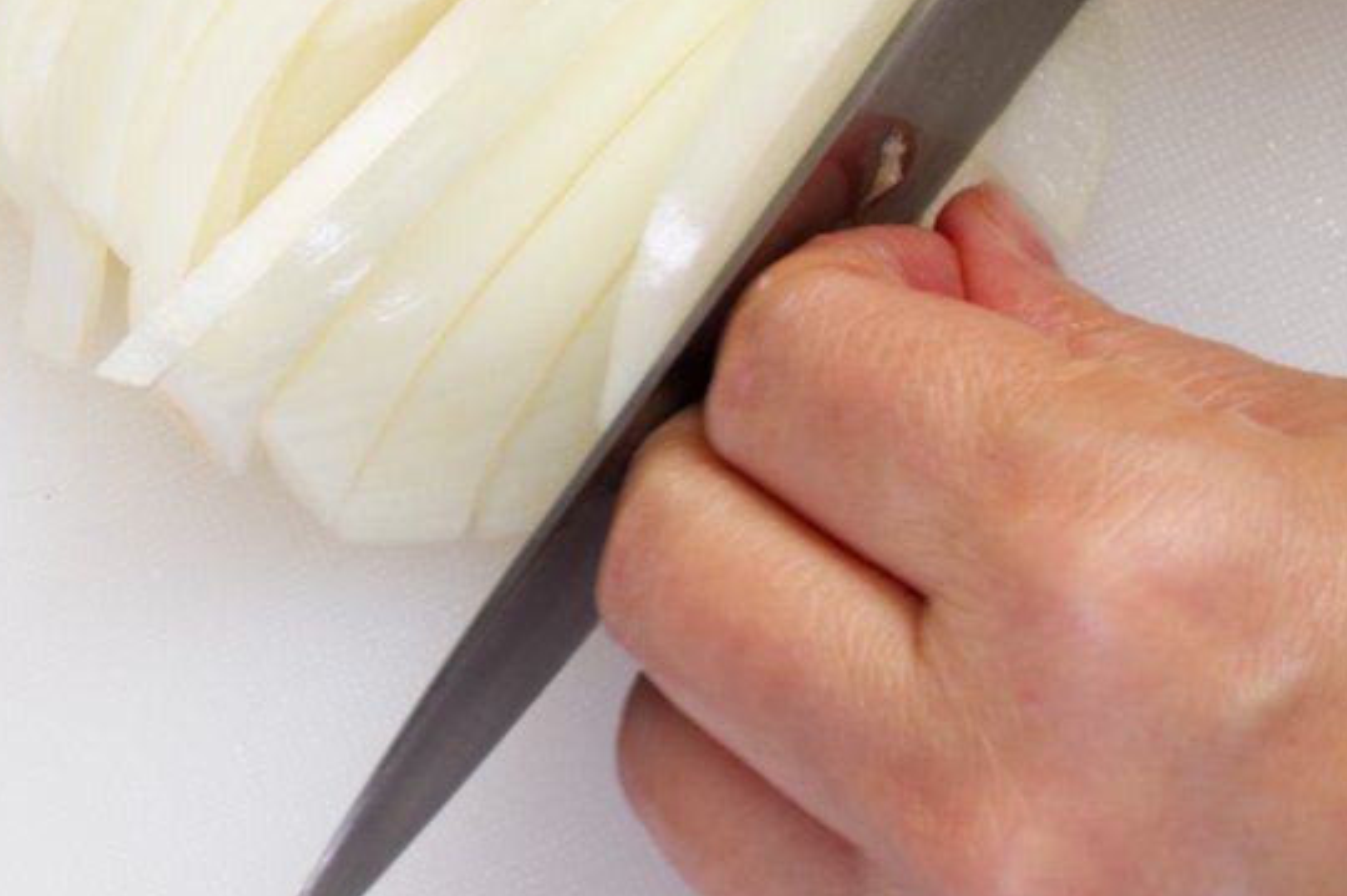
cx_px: 505
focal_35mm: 91
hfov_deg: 22.3
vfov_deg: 14.7
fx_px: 3403
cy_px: -56
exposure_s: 1/10
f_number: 11
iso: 100
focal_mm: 41
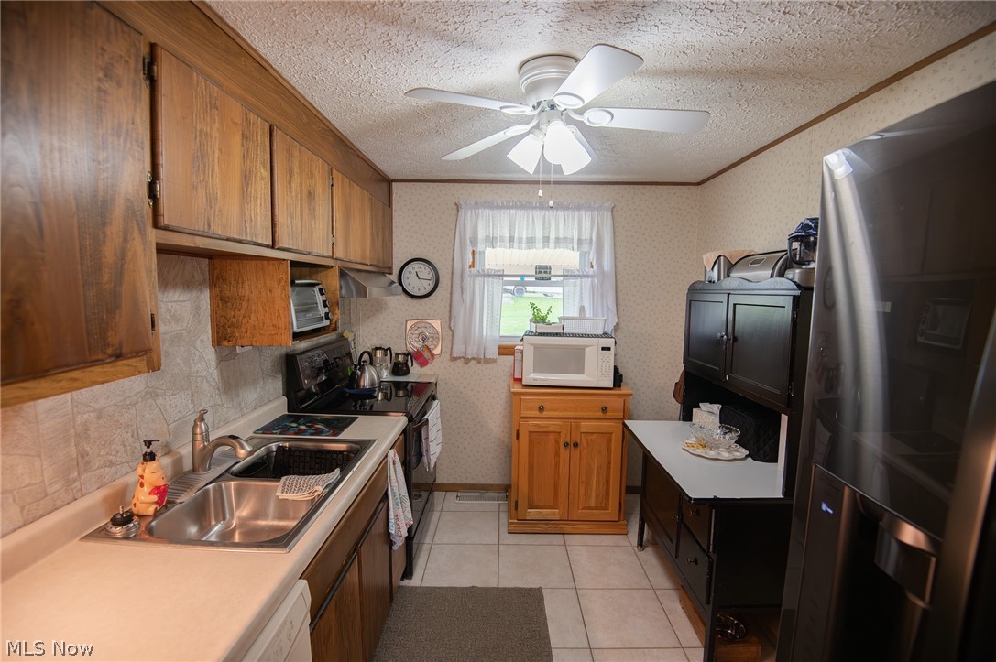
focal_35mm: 16
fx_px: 442
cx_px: 498
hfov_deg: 96.8
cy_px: 331
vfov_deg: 73.7
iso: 560
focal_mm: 16
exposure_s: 1/125
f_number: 4
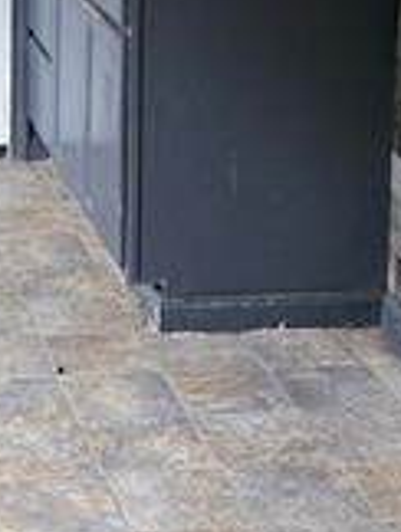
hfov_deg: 13.3
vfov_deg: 17.3
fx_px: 1679
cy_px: -79
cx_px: -53
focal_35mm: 109
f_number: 1.7
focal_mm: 6.3
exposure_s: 1/60
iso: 500
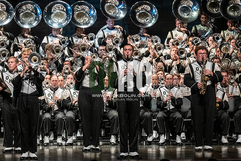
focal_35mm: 225
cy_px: 80
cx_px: 120
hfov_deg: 9.2
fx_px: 1505
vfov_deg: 6.1
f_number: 4
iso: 4000
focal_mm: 150
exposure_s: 1/500
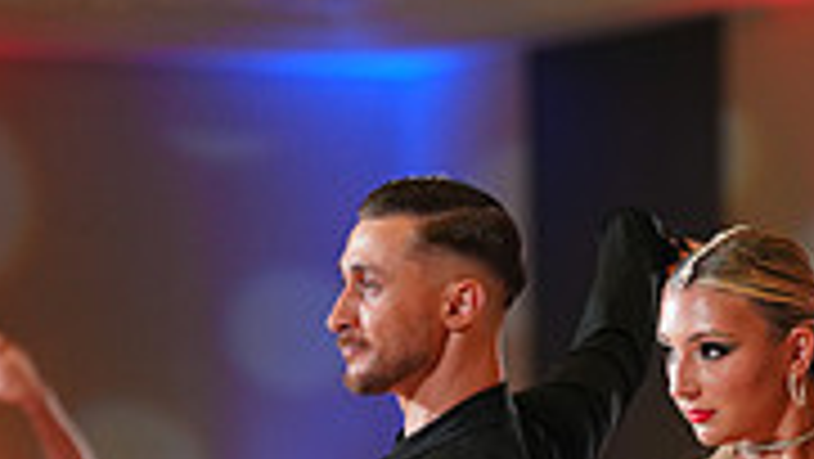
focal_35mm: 416
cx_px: 699
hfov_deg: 5.2
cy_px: 972
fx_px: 8983
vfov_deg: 2.9
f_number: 2.8
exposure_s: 1/400
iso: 1600
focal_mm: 124
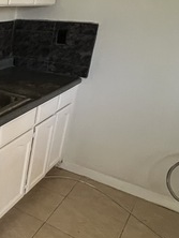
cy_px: 102
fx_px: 268
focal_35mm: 39
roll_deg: +0.5
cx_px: -84
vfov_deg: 47.7
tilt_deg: -19.9
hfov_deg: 27.1
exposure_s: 1/60
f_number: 1.8
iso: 400
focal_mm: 1.57
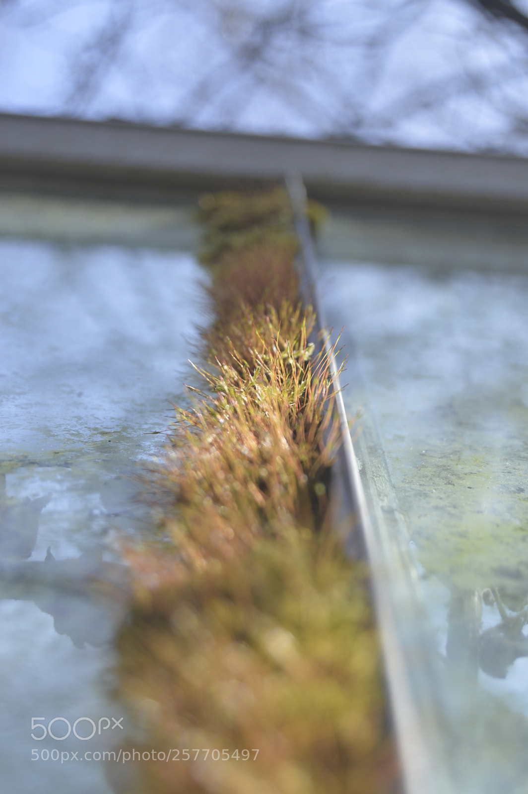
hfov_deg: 16.5
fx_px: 1818
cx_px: 264
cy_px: 397
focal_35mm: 82
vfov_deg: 24.6
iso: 100
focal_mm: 55
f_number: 6.3
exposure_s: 1/160
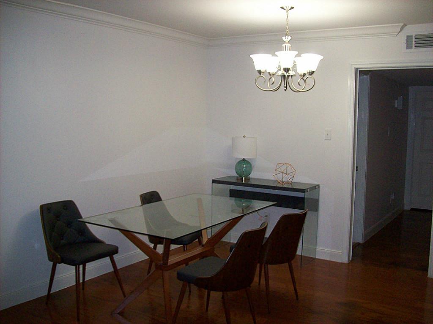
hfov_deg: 51.4
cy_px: 162
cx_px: 216
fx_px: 450
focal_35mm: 36
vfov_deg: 39.7
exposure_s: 1/64
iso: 200
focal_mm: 6
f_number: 2.7
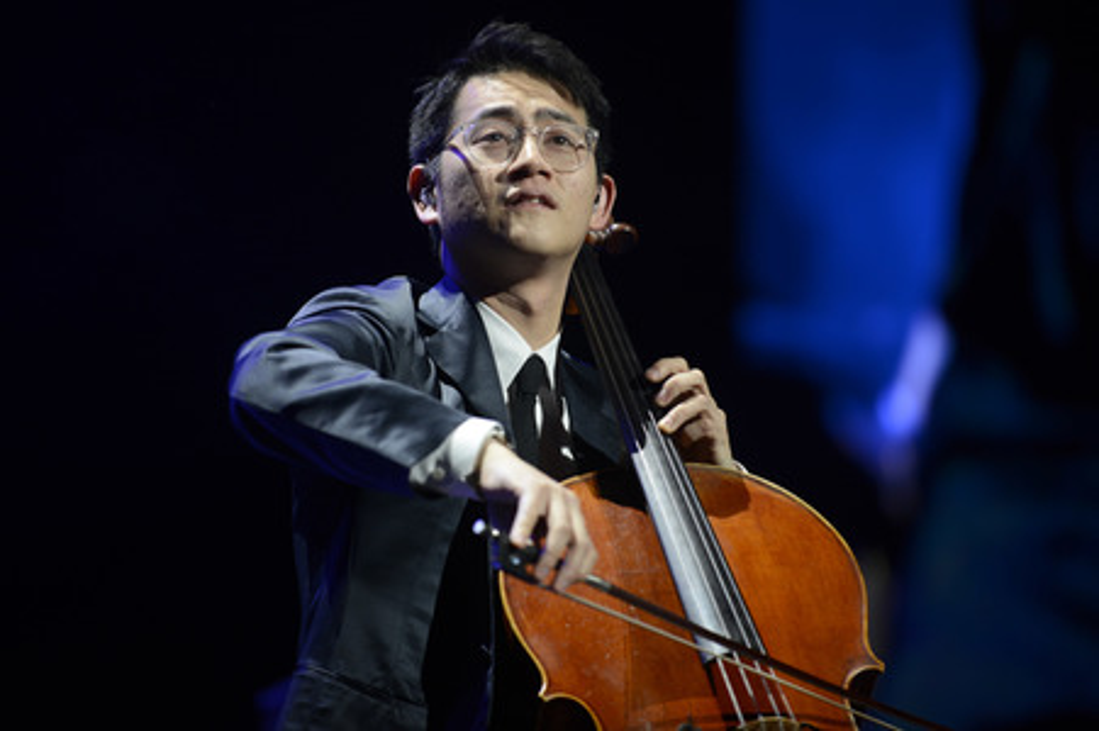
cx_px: 550
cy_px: 366
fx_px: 6101
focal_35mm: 200
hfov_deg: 10.3
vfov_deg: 6.9
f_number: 2.8
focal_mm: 200
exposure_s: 1/160
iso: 800
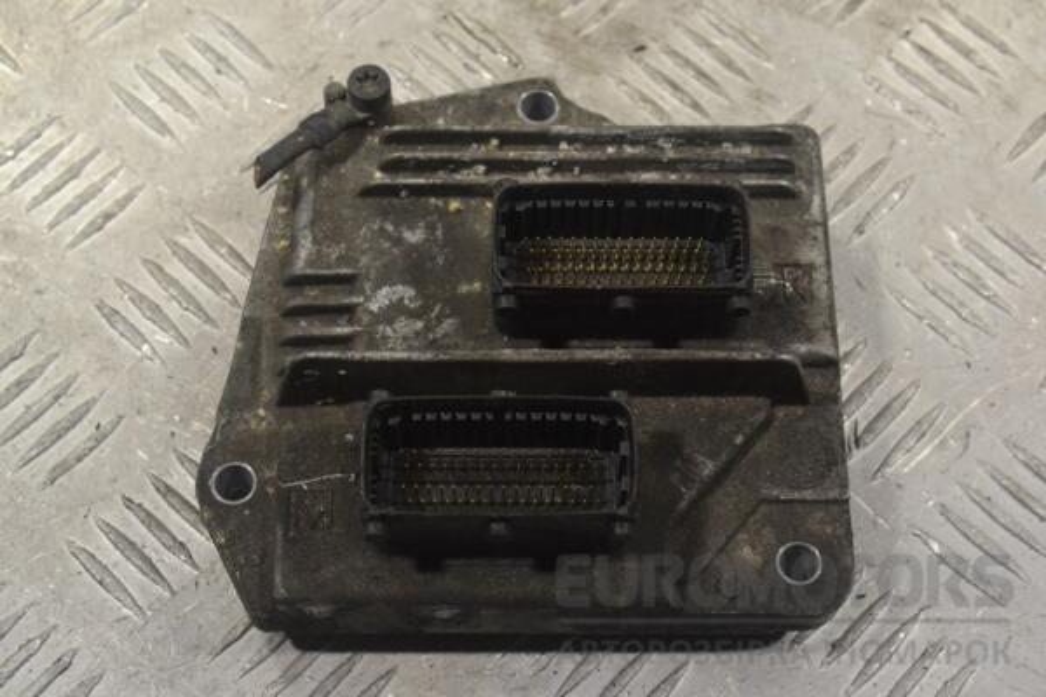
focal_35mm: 63
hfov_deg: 31.9
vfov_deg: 21.6
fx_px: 1830
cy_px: 348
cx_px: 523
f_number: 9
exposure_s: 1/320
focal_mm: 42
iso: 3200
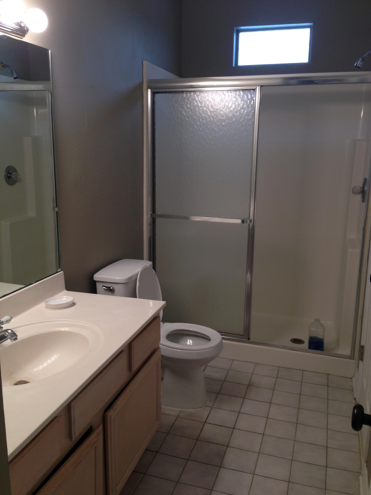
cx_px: 186
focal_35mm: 33
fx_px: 472
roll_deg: -0.8
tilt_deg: -10.1
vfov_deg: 55.4
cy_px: 248
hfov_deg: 42.9
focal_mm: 4.12
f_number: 2.4
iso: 50
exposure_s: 1/24
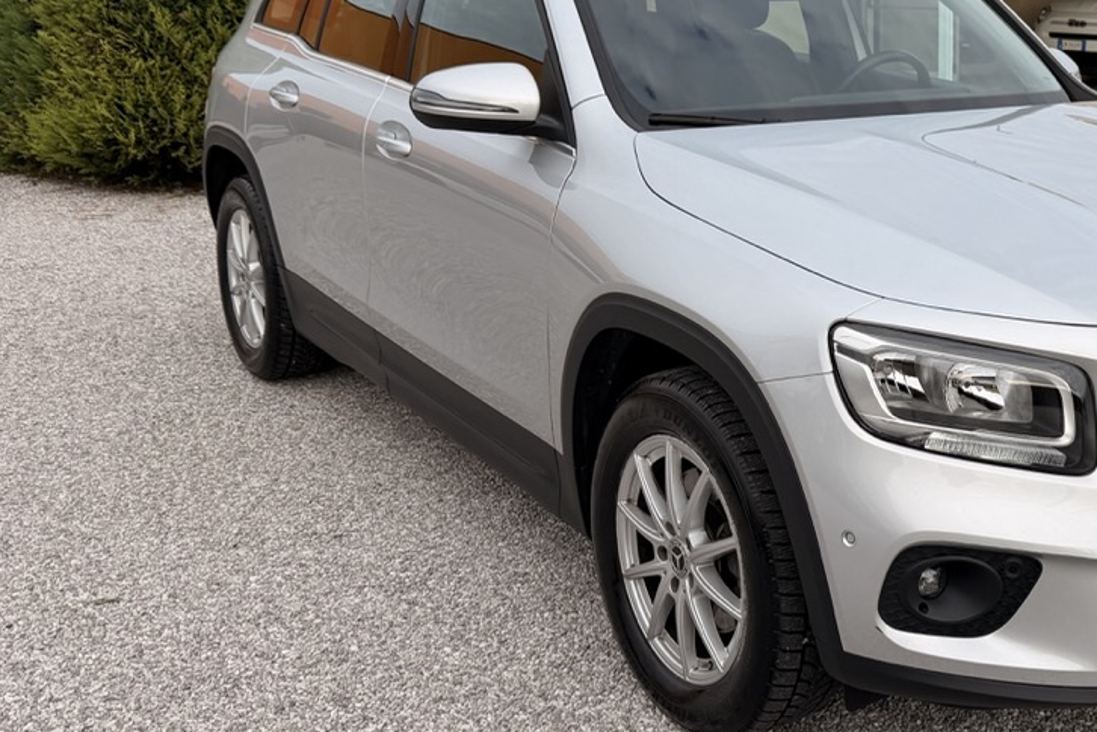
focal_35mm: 44
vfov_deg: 30.3
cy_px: 259
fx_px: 1341
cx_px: 958
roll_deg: -1.3
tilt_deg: -11.7
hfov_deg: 41.5
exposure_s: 1/2801
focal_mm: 6.76
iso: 80
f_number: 1.78
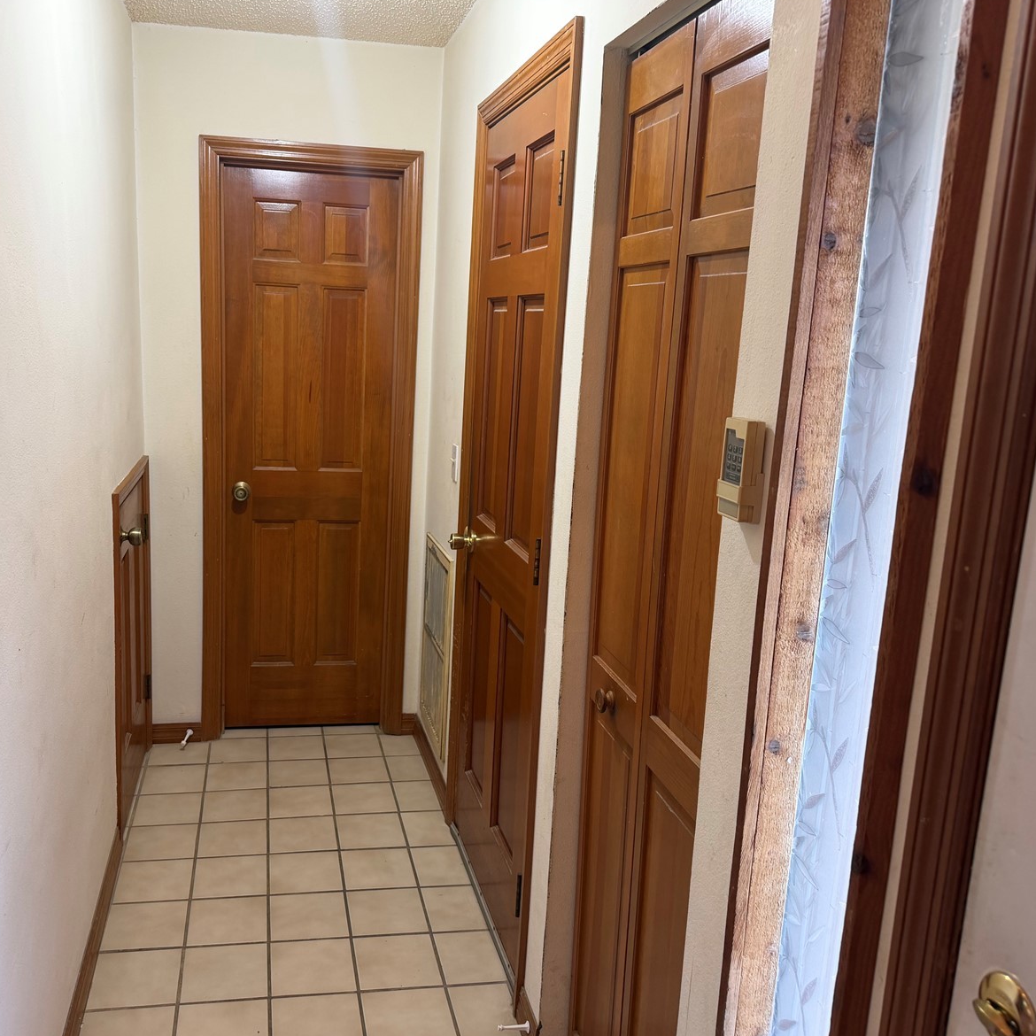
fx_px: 982
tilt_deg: -11.8
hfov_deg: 55.3
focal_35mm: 29
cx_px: 422
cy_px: 522
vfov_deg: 55.6
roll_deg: -1.5
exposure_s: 1/60
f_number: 1.78
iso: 125
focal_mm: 6.76
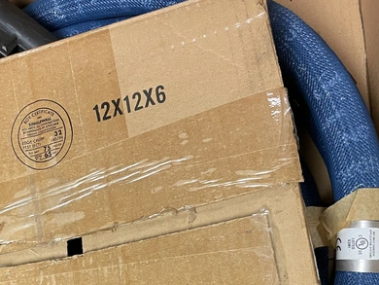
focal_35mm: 50
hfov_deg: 37.5
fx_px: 548
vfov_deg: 28.1
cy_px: 256
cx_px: 110
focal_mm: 4.2
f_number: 1.6
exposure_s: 1/60
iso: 160
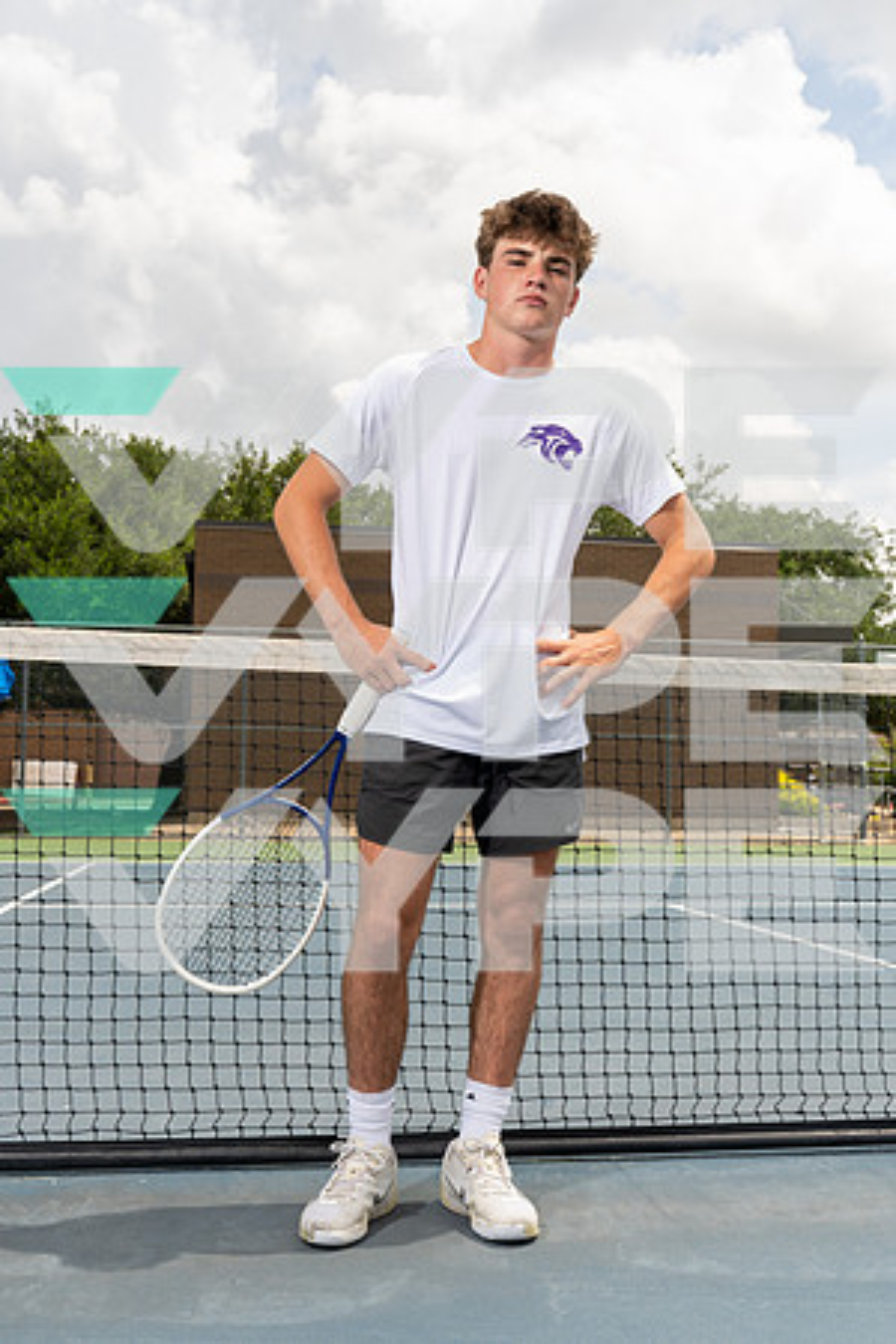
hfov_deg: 35.1
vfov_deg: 50.7
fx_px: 1419
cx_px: 448
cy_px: 672
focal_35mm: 38
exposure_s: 1/250
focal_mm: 38
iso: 100
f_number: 8
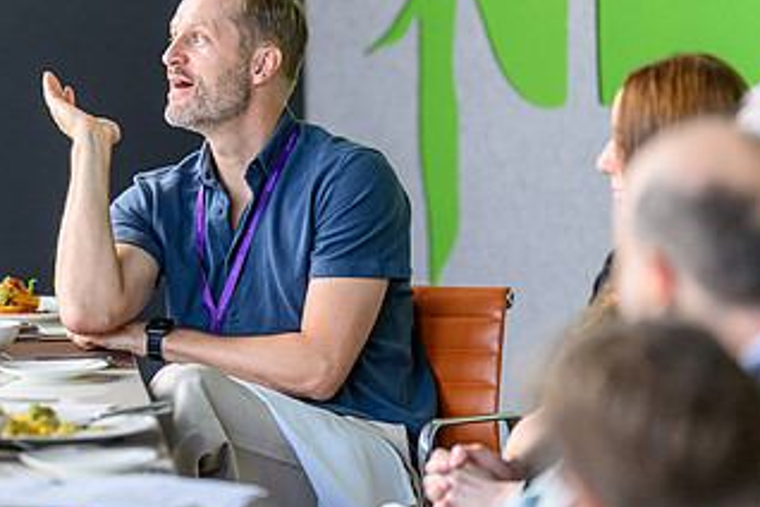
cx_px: 416
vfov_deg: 5.5
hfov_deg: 8.2
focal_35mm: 252
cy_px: 233
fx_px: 5320
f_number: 1.8
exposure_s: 1/1000
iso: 720
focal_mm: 135
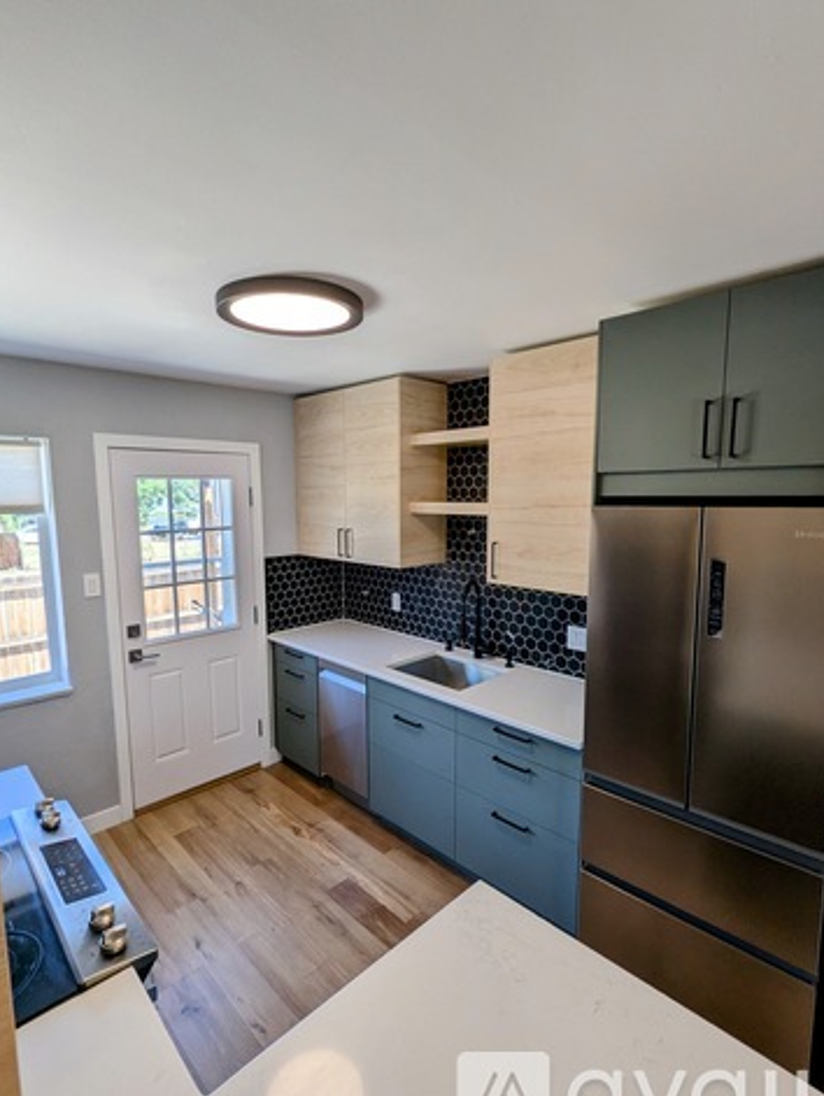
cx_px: 396
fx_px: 539
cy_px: 563
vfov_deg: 91.0
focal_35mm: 17
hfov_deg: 74.8
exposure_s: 1/170
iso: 53
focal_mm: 2.35
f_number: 2.2
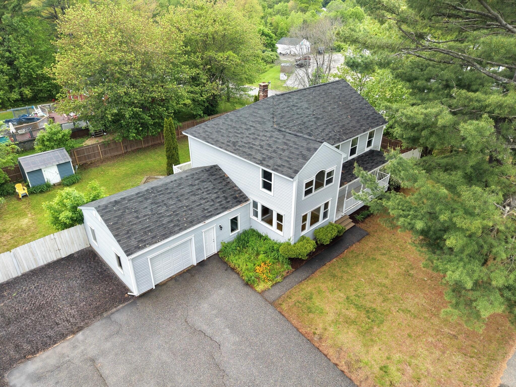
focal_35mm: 24
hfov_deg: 71.6
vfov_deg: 56.8
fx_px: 358
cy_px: 194
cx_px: 258
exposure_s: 1/800
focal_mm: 8.67
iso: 160
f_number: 1.8
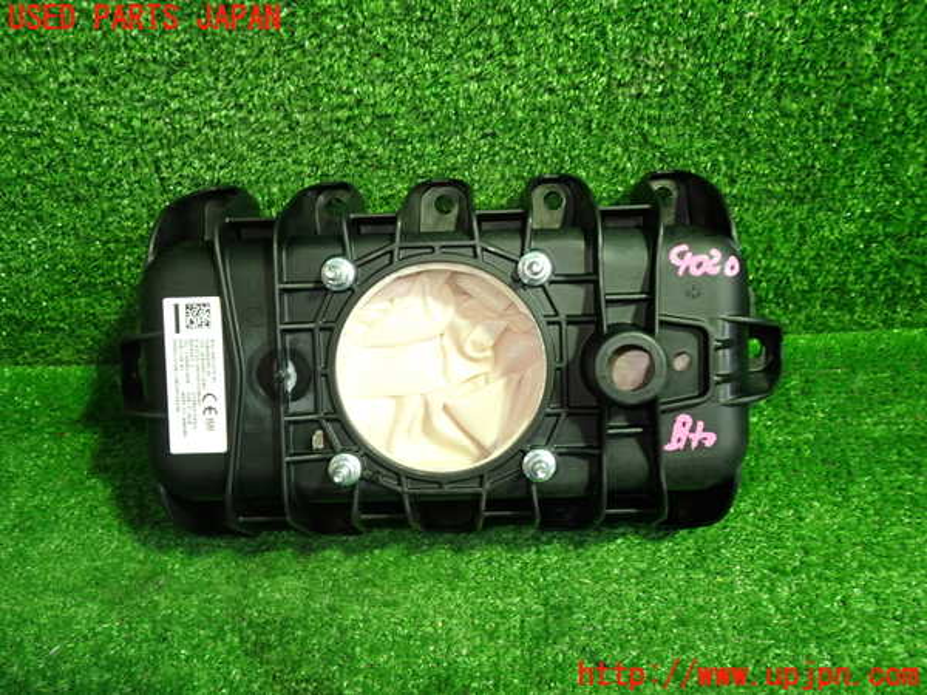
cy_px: 348
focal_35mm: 30
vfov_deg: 46.8
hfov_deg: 60.0
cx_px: 464
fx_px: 803
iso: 250
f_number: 2.3
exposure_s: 1/30
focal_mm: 5.4
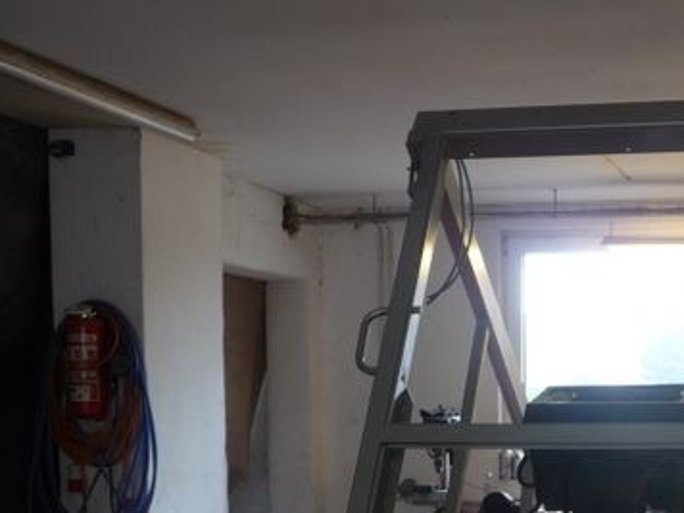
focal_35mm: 63
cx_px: 665
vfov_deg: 22.4
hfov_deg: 29.0
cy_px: 517
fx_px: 1245
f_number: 3.3
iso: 100
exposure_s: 1/30
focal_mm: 4.7
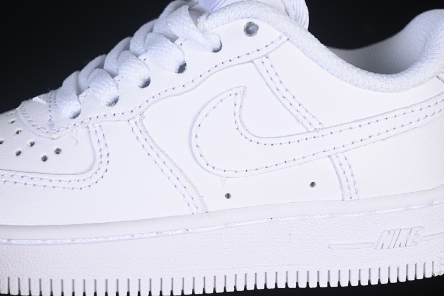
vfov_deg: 18.2
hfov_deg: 27.0
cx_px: 222
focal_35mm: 75
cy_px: 148
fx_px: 925
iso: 160
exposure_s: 1/80
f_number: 7.1
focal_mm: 50
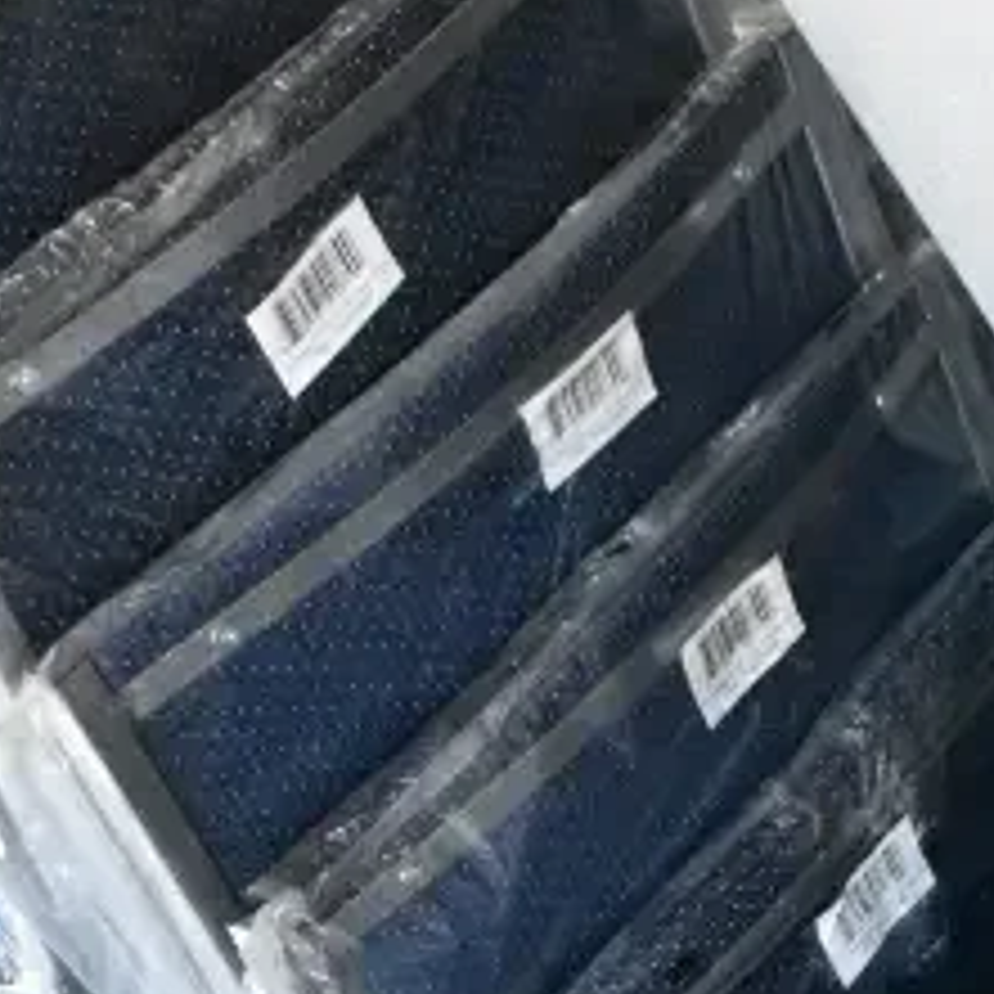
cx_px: 765
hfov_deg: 18.2
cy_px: 1428
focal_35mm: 95
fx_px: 3086
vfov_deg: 16.8
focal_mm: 18
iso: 6400
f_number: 7.1
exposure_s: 1/200
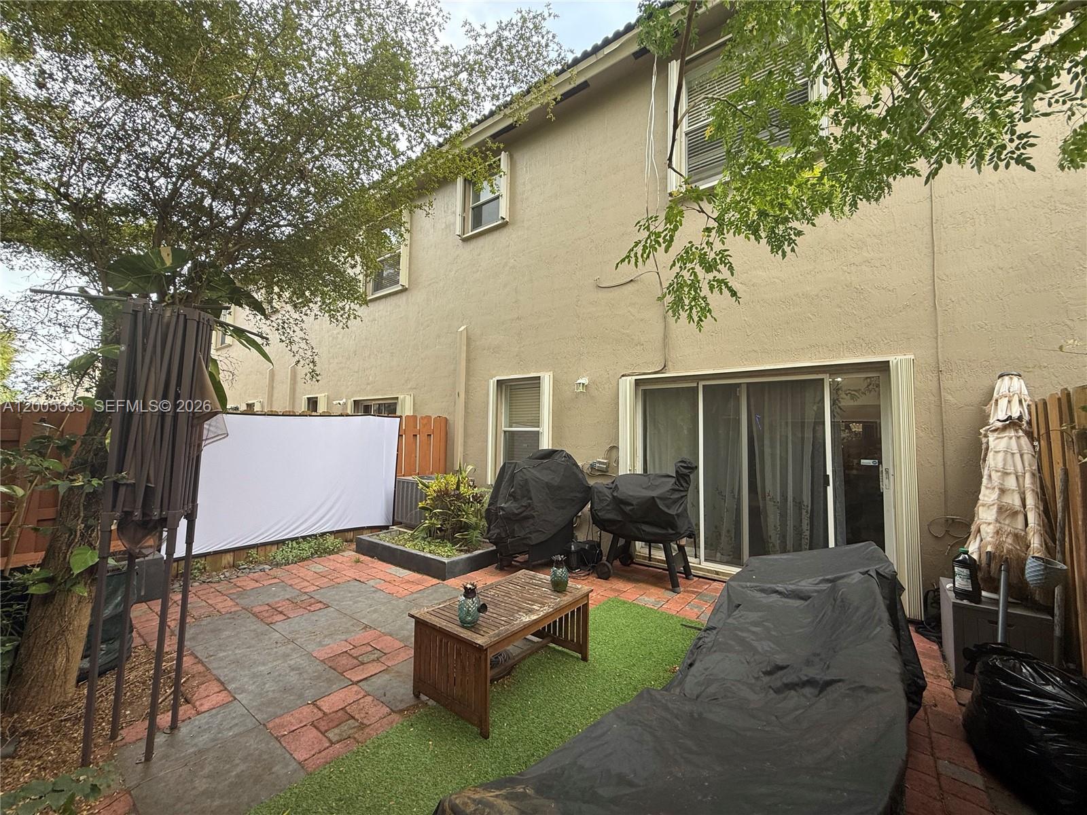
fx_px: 440
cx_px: 544
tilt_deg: +4.9
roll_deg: -1.1
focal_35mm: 14
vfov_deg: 85.7
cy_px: 408
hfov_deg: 102.1
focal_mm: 2.22
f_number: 2.2
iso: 50
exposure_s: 1/99
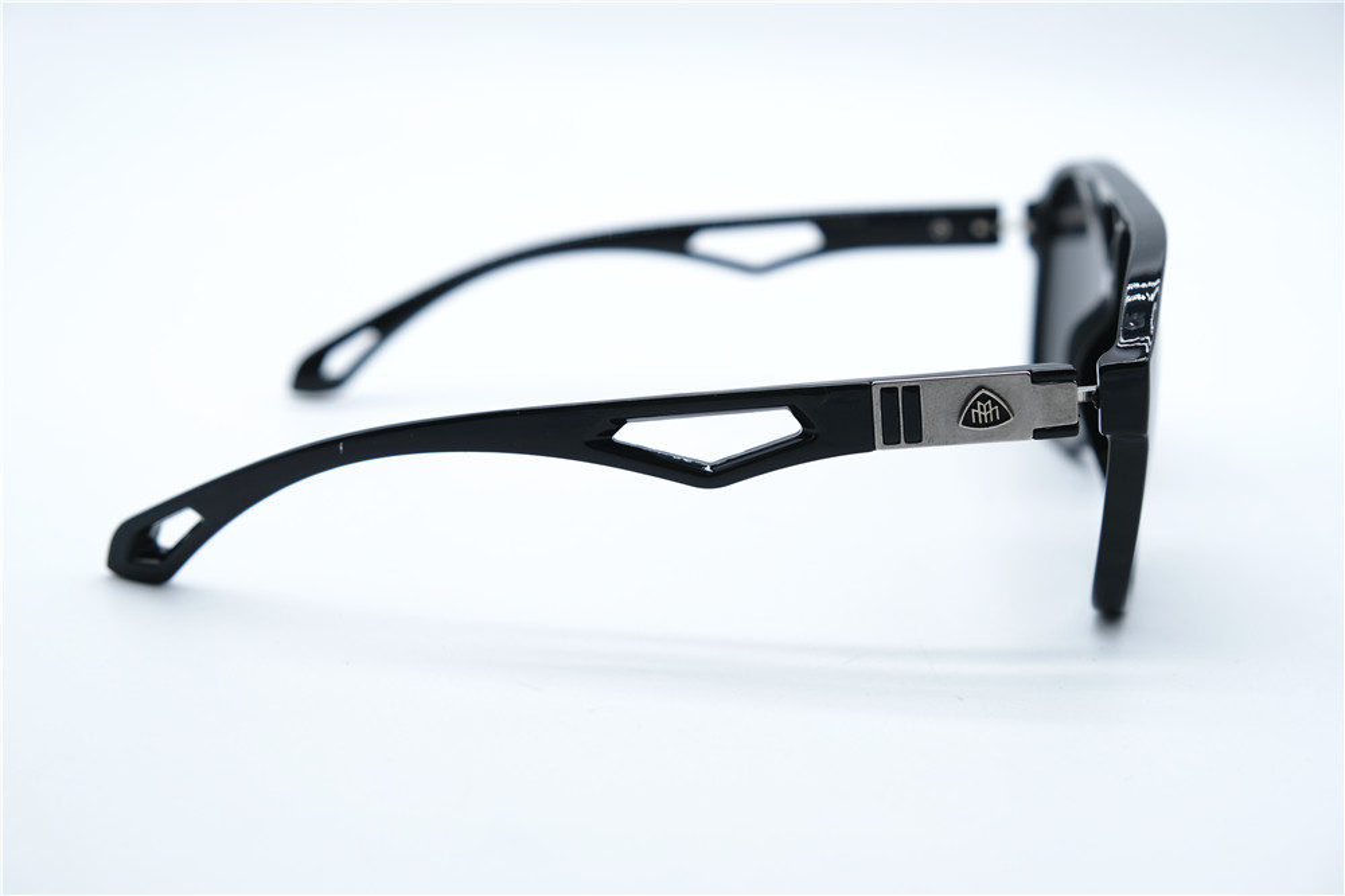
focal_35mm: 54
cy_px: 448
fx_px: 2017
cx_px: 672
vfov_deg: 25.0
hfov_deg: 36.9
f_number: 5
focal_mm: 35.8
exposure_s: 1/220
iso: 160
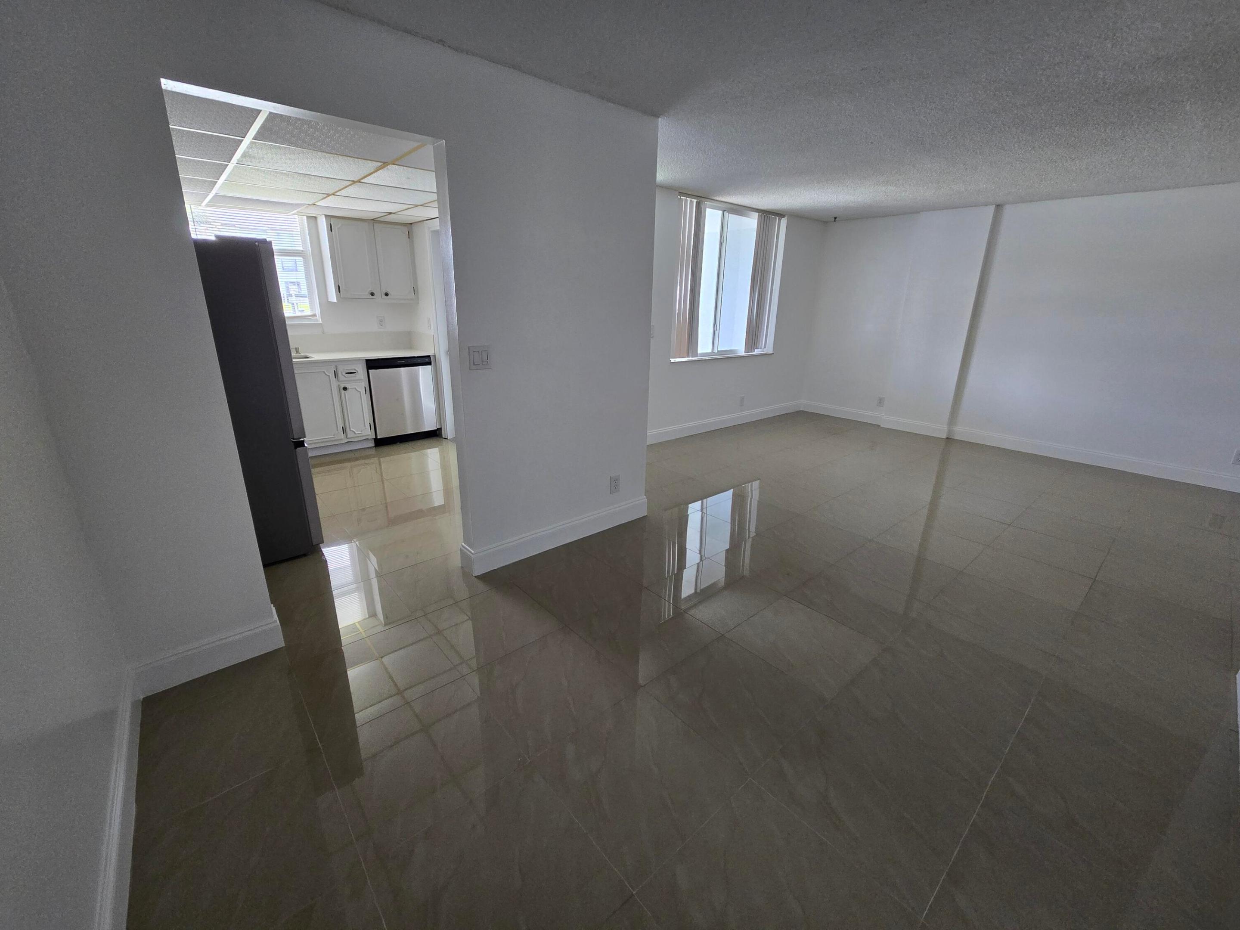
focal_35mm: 13
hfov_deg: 106.2
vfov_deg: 89.9
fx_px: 466
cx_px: 620
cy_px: 465
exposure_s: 1/60
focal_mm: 2.2
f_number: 2.2
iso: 200
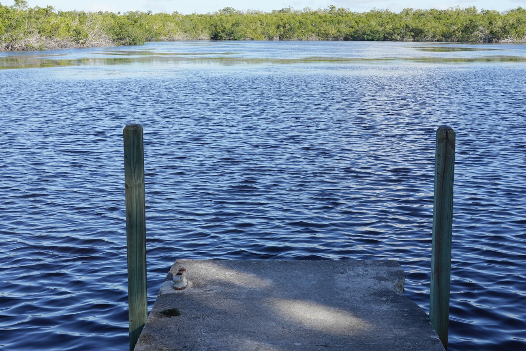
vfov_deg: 23.8
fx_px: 833
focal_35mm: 57
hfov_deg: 35.0
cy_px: 169
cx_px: 279
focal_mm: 37
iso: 100
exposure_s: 1/100
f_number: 11
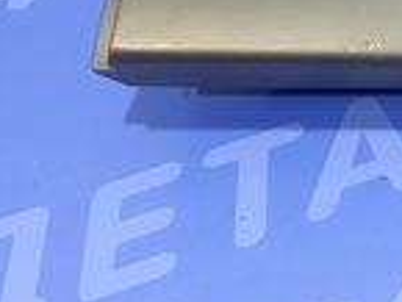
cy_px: -105
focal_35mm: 110
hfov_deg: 14.1
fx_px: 1279
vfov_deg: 13.0
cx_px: 876
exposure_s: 1/25
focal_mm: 4.6
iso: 320
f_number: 2
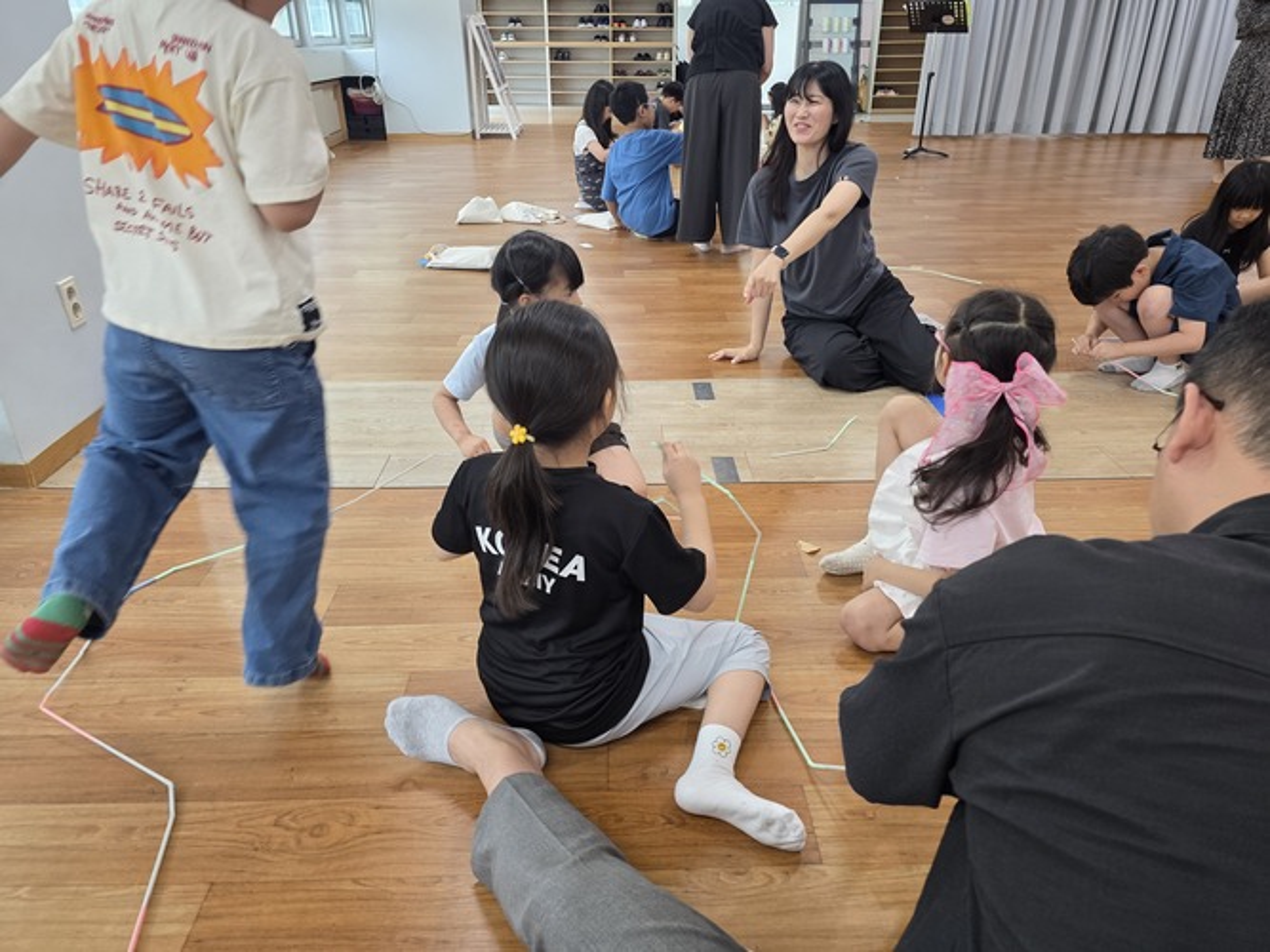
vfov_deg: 58.9
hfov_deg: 73.9
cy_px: 476
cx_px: 635
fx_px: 844
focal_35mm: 23
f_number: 1.7
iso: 250
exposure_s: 1/120
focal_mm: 6.3
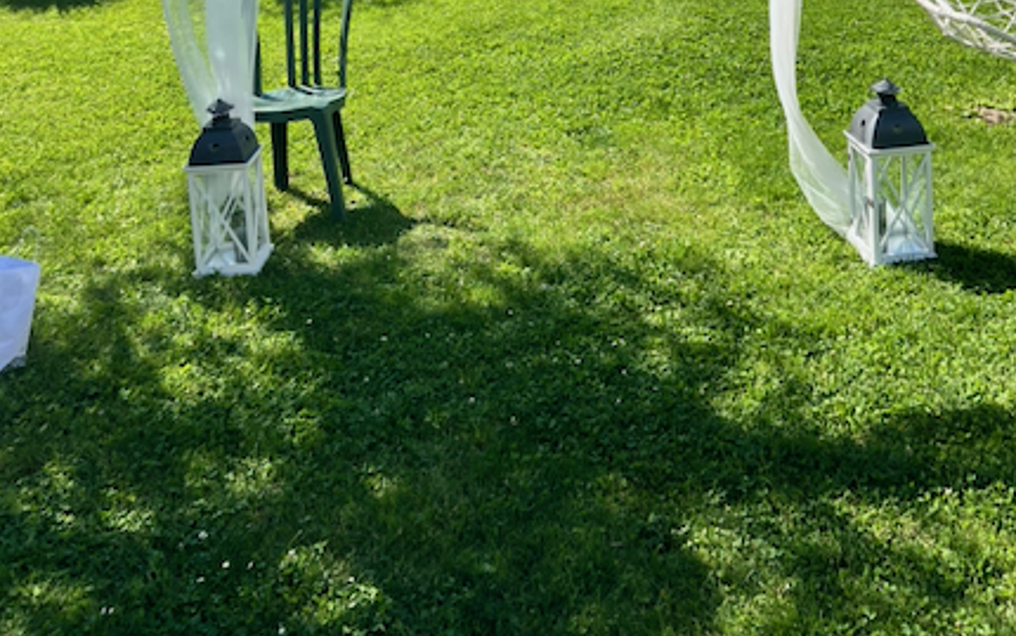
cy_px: -95
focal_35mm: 41
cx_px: 529
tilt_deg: -5.7
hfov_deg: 48.2
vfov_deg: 28.0
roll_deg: +0.1
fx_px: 1136
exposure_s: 1/4115
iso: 50
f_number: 1.5
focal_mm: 5.7
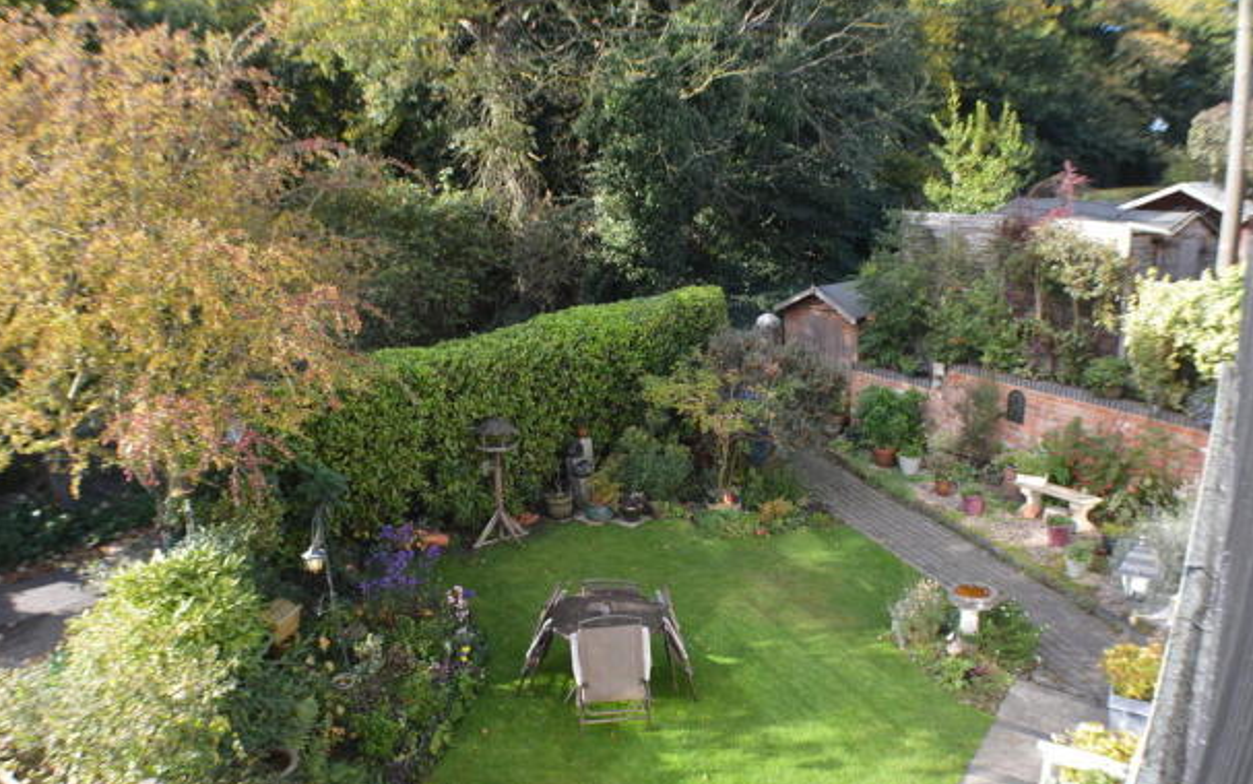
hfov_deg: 58.1
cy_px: 406
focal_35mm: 33
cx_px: 595
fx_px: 1127
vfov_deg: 38.4
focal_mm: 20
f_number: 5.6
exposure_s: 1/125
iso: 160
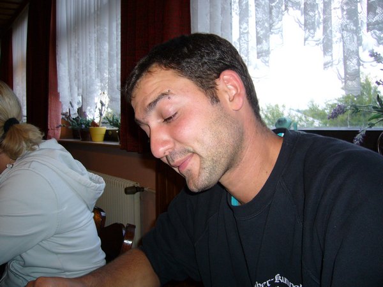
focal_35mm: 35
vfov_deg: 40.7
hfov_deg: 52.6
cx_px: 192
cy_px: 144
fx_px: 387
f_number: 2.8
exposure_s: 1/30
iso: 100
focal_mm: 5.8
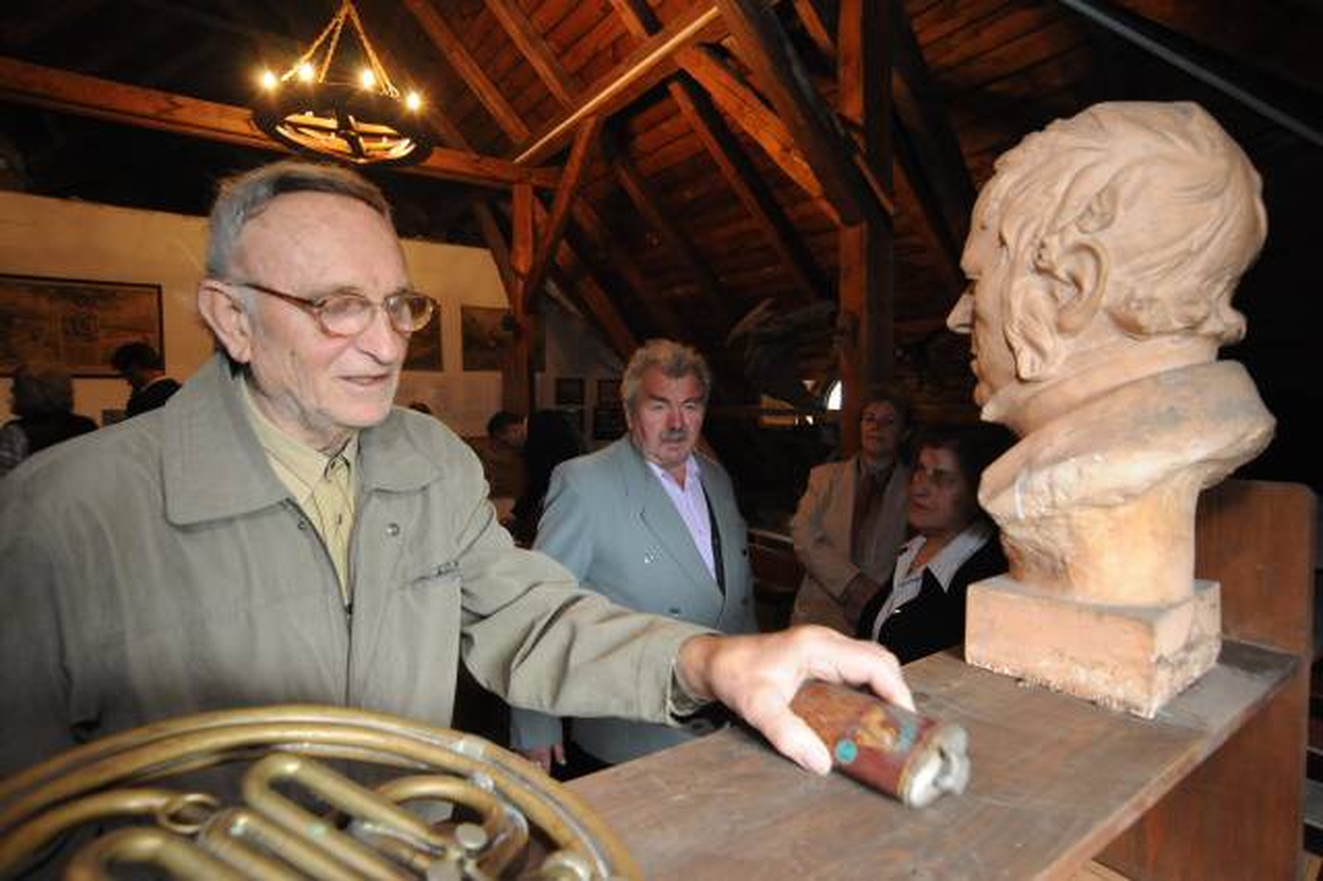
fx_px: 661
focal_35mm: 18
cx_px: 662
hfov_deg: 90.0
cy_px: 440
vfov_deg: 67.3
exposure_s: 1/30
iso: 4000
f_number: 8
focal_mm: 18
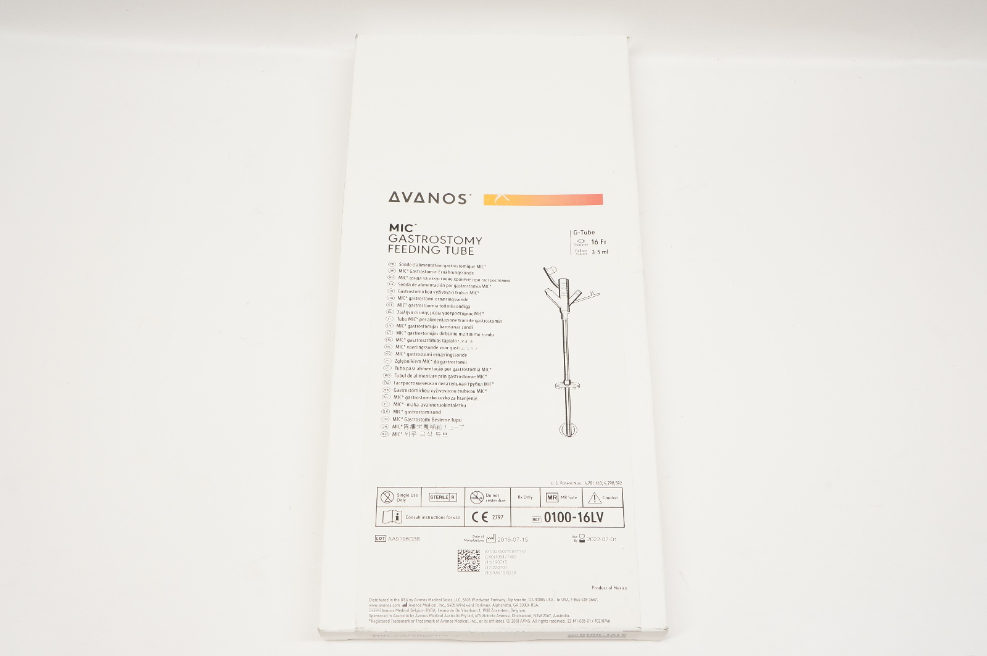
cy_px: 328
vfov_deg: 36.8
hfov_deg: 53.2
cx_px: 494
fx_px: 986
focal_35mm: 36
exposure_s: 1/80
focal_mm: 24
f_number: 8
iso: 800
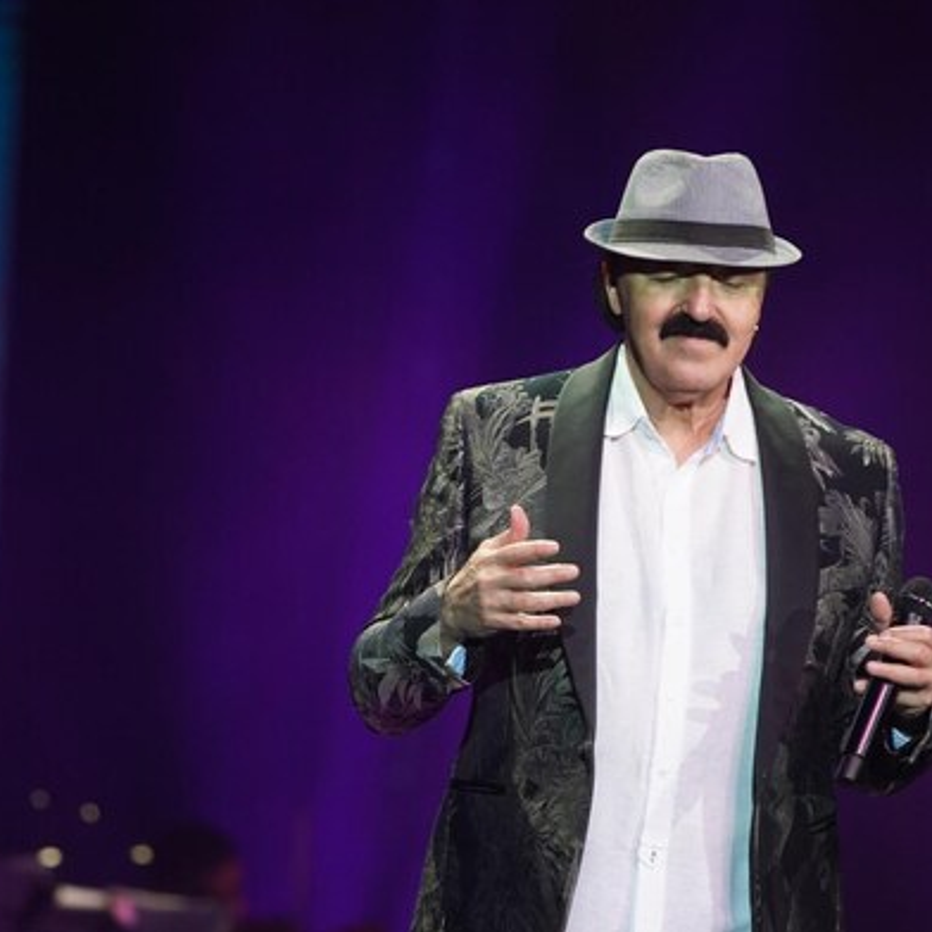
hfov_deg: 4.6
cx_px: 573
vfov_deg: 4.6
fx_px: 11727
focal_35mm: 385
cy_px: 466
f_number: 2.8
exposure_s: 1/320
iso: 2500
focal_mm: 200
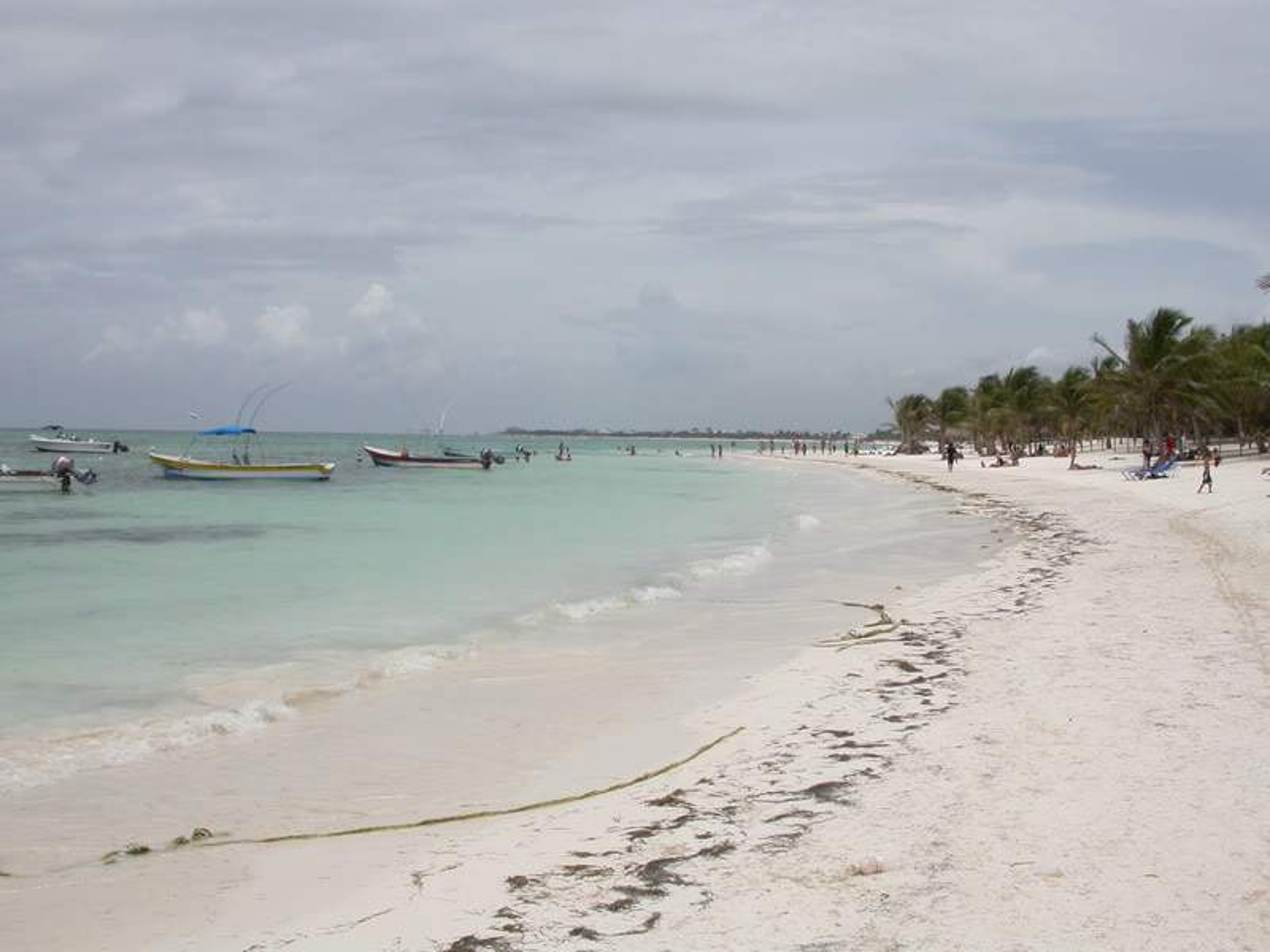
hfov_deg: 49.0
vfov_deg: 37.7
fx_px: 1394
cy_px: 476
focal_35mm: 38
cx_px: 635
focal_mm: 7.85
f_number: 7.5
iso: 100
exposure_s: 1/980
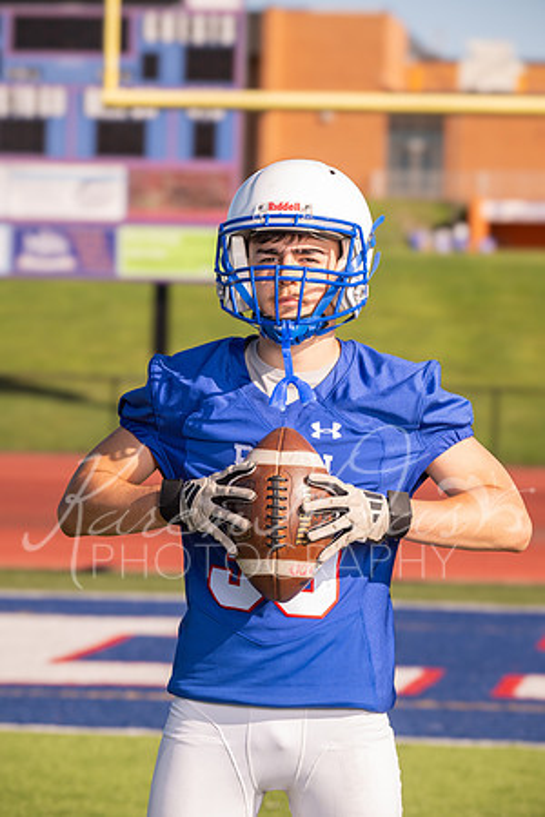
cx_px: 272
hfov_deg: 8.1
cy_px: 408
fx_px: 3860
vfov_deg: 12.1
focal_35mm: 170
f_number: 8
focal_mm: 170
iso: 100
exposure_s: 1/250
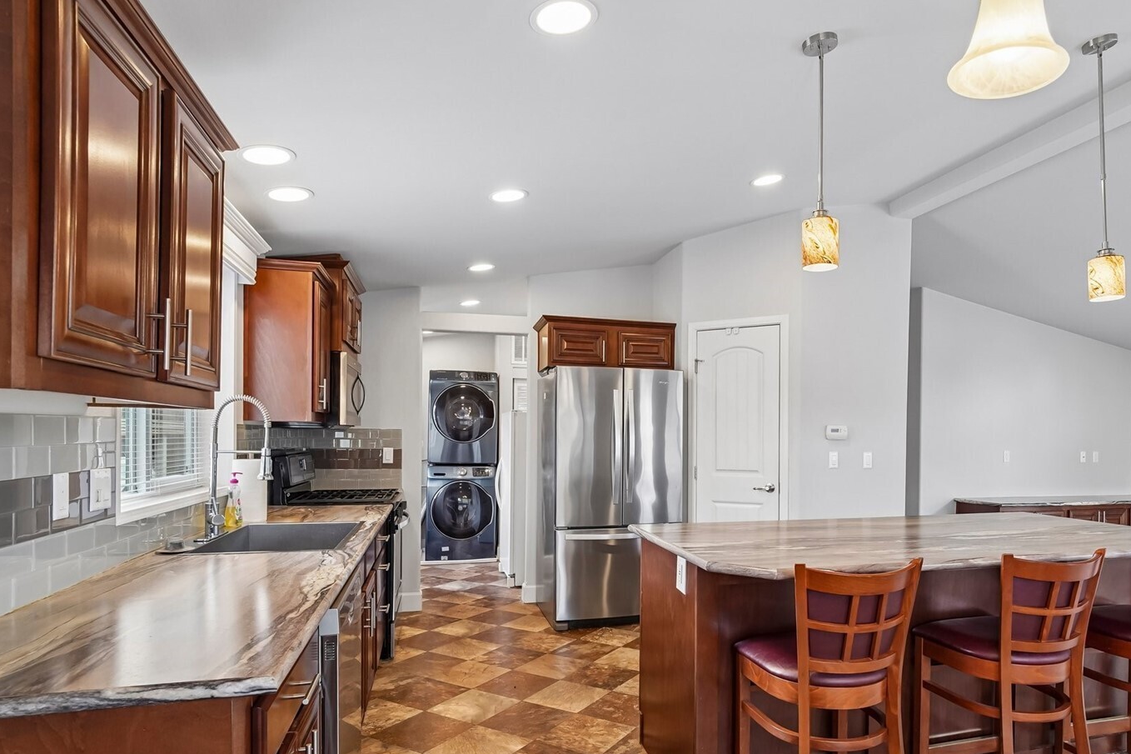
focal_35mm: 20
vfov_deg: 61.3
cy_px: 457
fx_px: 628
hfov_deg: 83.4
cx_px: 650
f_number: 8
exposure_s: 1/25
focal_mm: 16
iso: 1600
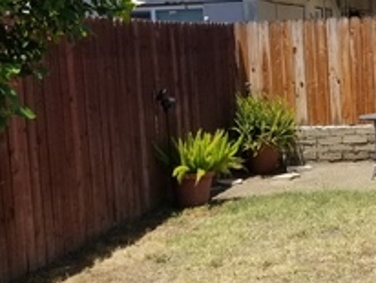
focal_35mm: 84
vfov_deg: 17.6
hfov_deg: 22.3
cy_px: 170
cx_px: 381
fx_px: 913
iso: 50
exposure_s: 1/2384
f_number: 1.7
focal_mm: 4.25
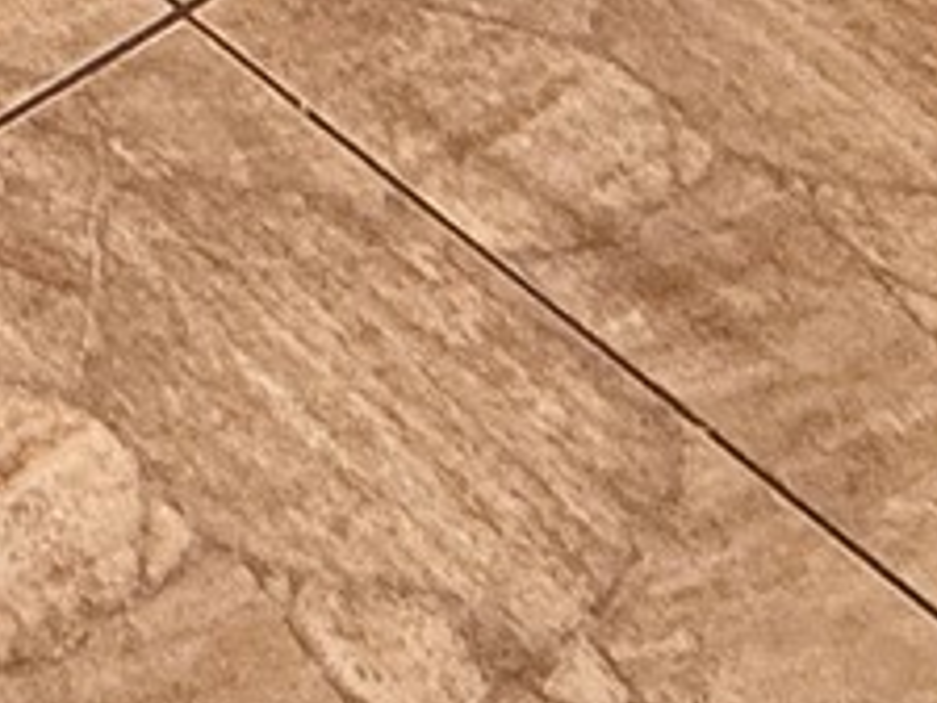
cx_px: -1142
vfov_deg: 9.5
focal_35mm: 100
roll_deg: +1.0
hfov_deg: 14.7
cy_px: -1686
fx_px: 2707
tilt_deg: -9.9
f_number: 2.2
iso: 200
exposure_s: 1/120
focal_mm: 2.22
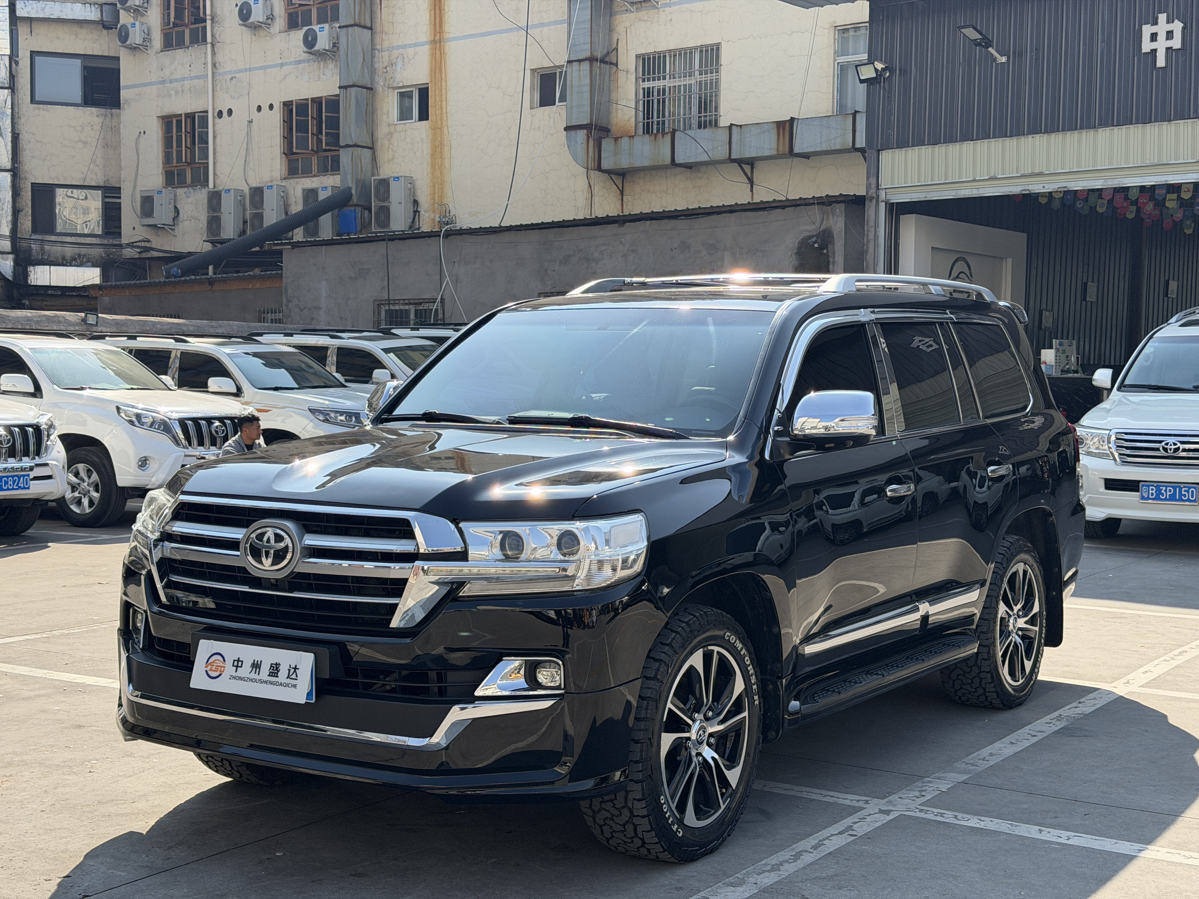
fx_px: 1663
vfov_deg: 30.3
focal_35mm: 48
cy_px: 450
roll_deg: -0.1
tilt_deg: -1.8
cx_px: 600
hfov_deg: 39.7
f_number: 1.78
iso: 80
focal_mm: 6.76
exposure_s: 1/2762
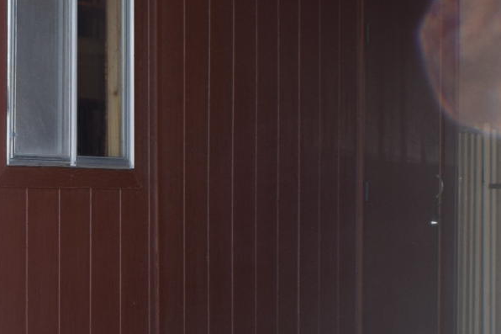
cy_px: 308
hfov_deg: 15.0
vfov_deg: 10.0
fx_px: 1892
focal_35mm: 136
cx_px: 126
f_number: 5.6
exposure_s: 1/125
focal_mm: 18
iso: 140
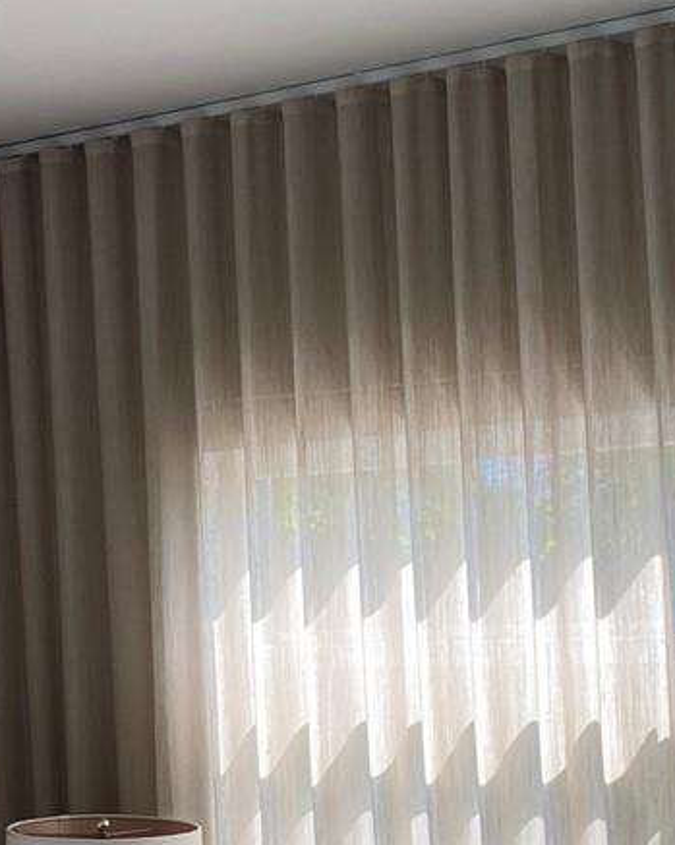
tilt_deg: -2.7
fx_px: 2325
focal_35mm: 93
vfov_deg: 20.4
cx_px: 70
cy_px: 679
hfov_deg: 16.3
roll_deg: +2.9
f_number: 1.8
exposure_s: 1/193
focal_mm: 4.25
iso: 32
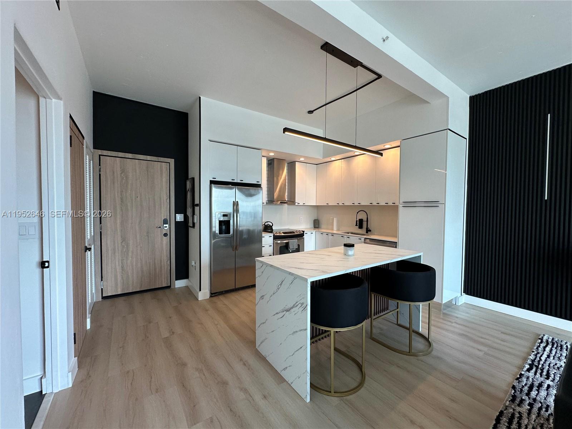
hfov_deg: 102.1
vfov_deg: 85.7
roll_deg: -1.0
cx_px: 286
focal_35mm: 14
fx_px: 231
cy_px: 214
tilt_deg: -0.7
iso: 125
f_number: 2.2
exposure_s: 1/120
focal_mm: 2.22
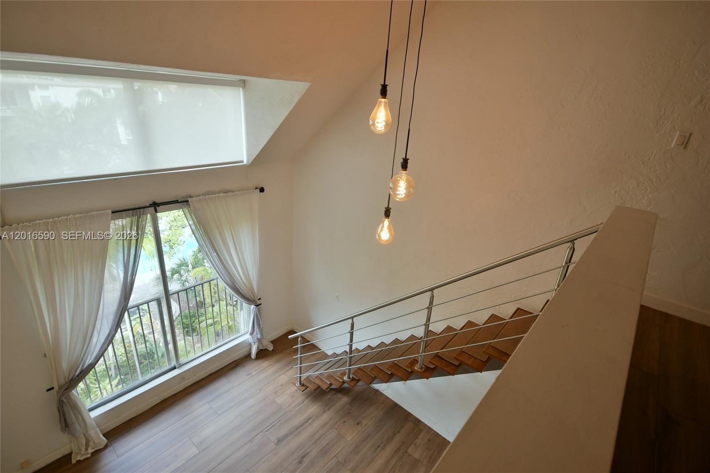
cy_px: 236
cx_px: 355
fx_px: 340
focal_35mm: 17
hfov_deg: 92.5
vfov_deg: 69.6
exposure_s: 1/100
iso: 560
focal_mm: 11.5
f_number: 4.2
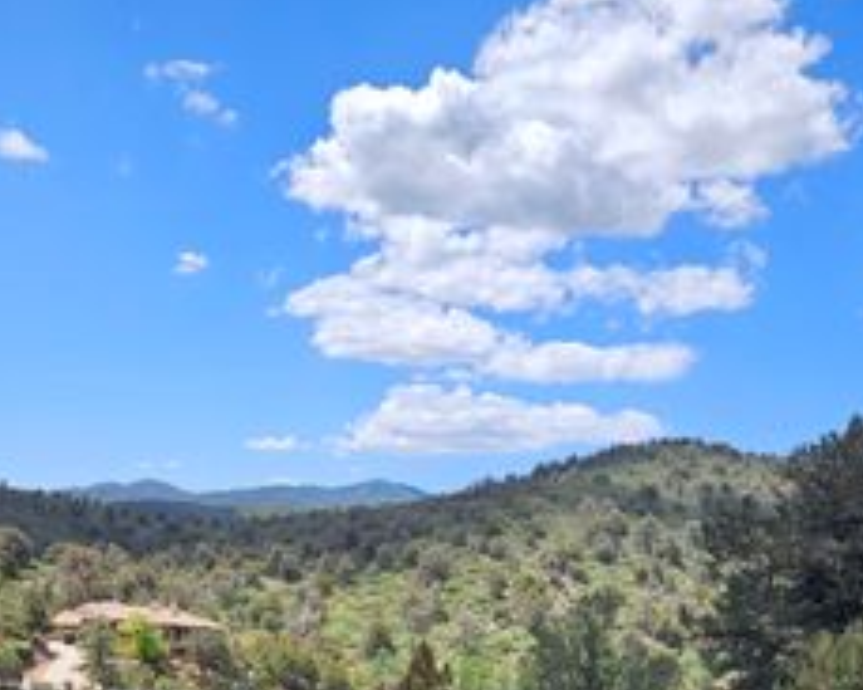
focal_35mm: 49
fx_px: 1251
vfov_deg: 29.0
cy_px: 677
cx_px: 388
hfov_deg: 38.0
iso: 25
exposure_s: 1/1493
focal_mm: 5.4
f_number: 1.8
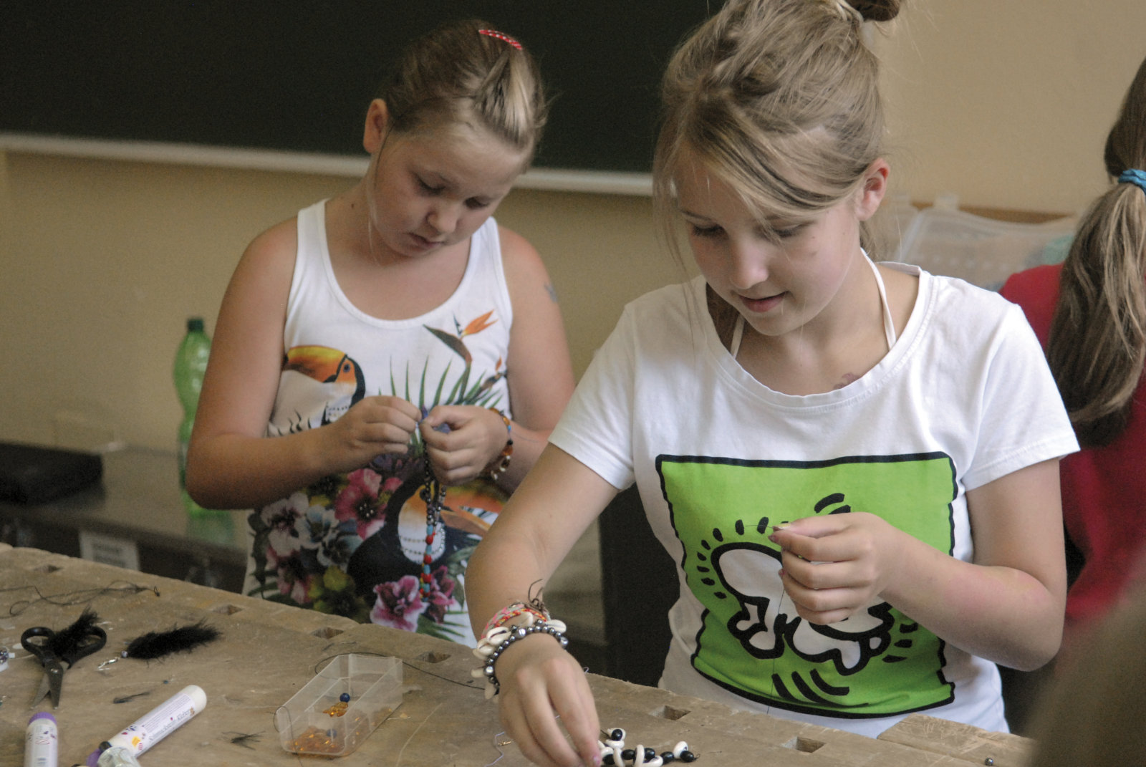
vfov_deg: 20.2
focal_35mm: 68
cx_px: 573
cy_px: 384
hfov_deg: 29.8
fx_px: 2151
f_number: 3.5
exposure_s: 1/500
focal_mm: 45
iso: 1000
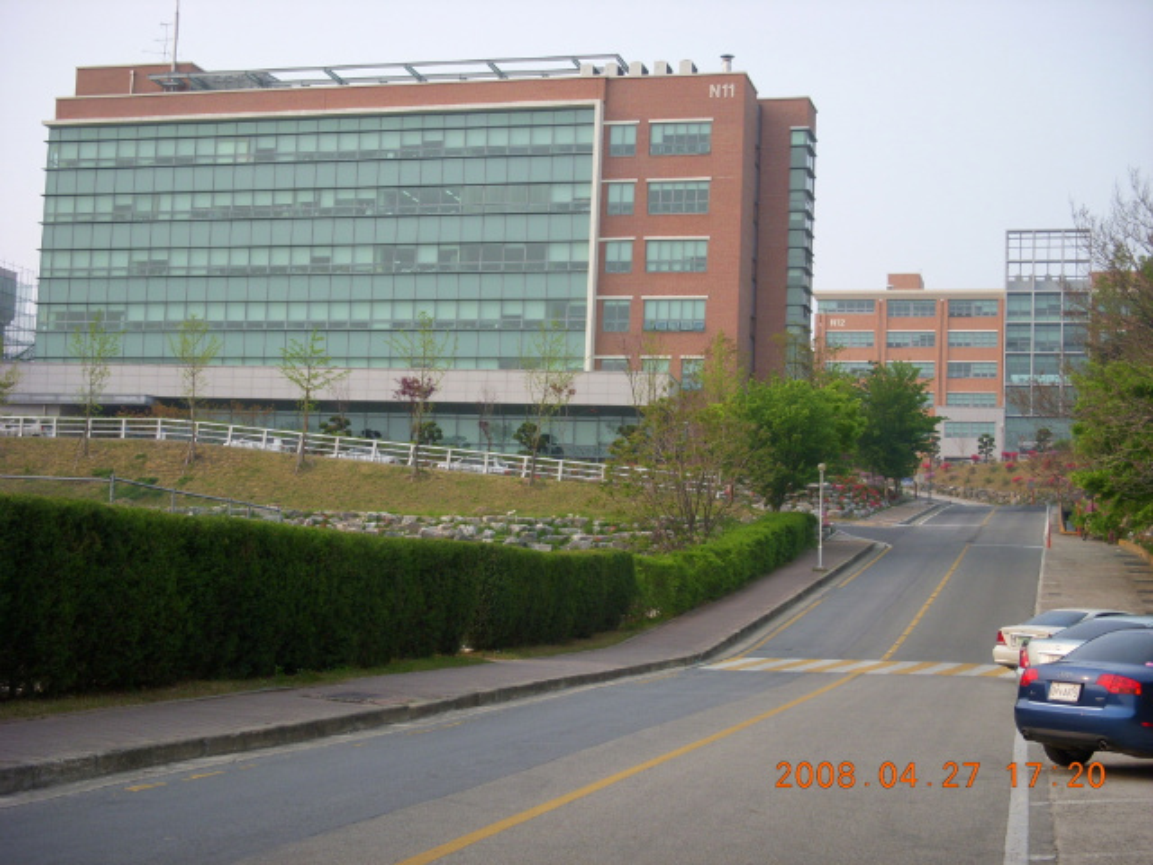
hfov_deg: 33.8
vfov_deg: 25.7
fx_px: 1899
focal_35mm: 57
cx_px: 576
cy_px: 432
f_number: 3.6
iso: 100
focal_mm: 9.4
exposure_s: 1/320
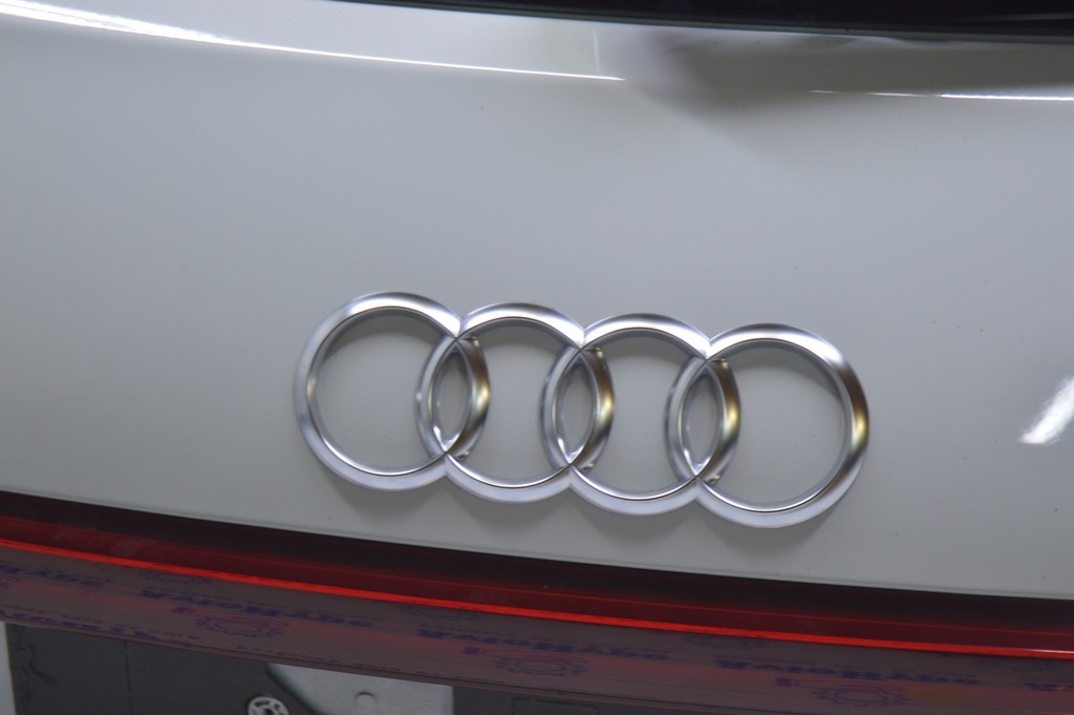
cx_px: 537
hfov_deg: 24.6
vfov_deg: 16.5
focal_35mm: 82
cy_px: 358
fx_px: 2459
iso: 400
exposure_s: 1/20
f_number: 5.6
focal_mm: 55
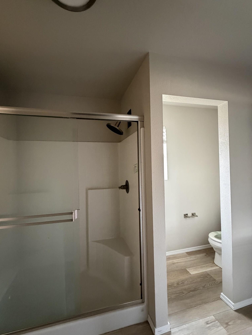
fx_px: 155
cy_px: 168
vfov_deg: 94.5
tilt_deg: -0.3
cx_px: 122
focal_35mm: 16
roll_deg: +1.4
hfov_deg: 78.1
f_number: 2.2
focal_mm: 2.22
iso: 1000
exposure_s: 1/60
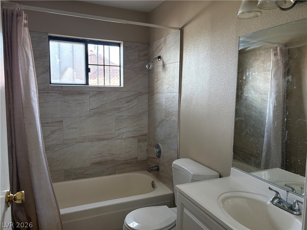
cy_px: 115
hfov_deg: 67.3
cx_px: 154
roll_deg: -1.5
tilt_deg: -3.8
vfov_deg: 53.1
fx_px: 231
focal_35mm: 26
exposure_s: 1/84
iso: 125
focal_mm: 5.96
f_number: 1.6
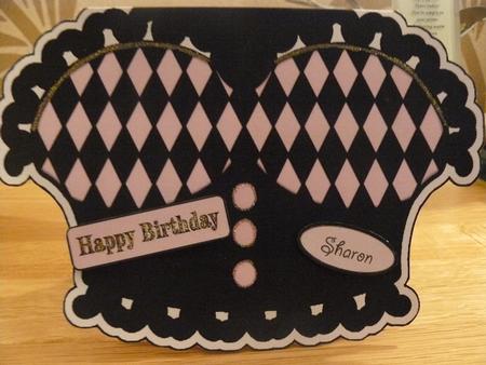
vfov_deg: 39.7
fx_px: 506
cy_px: 182
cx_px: 243
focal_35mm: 36
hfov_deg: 51.3
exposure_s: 1/10
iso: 800
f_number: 2.8
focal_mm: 6
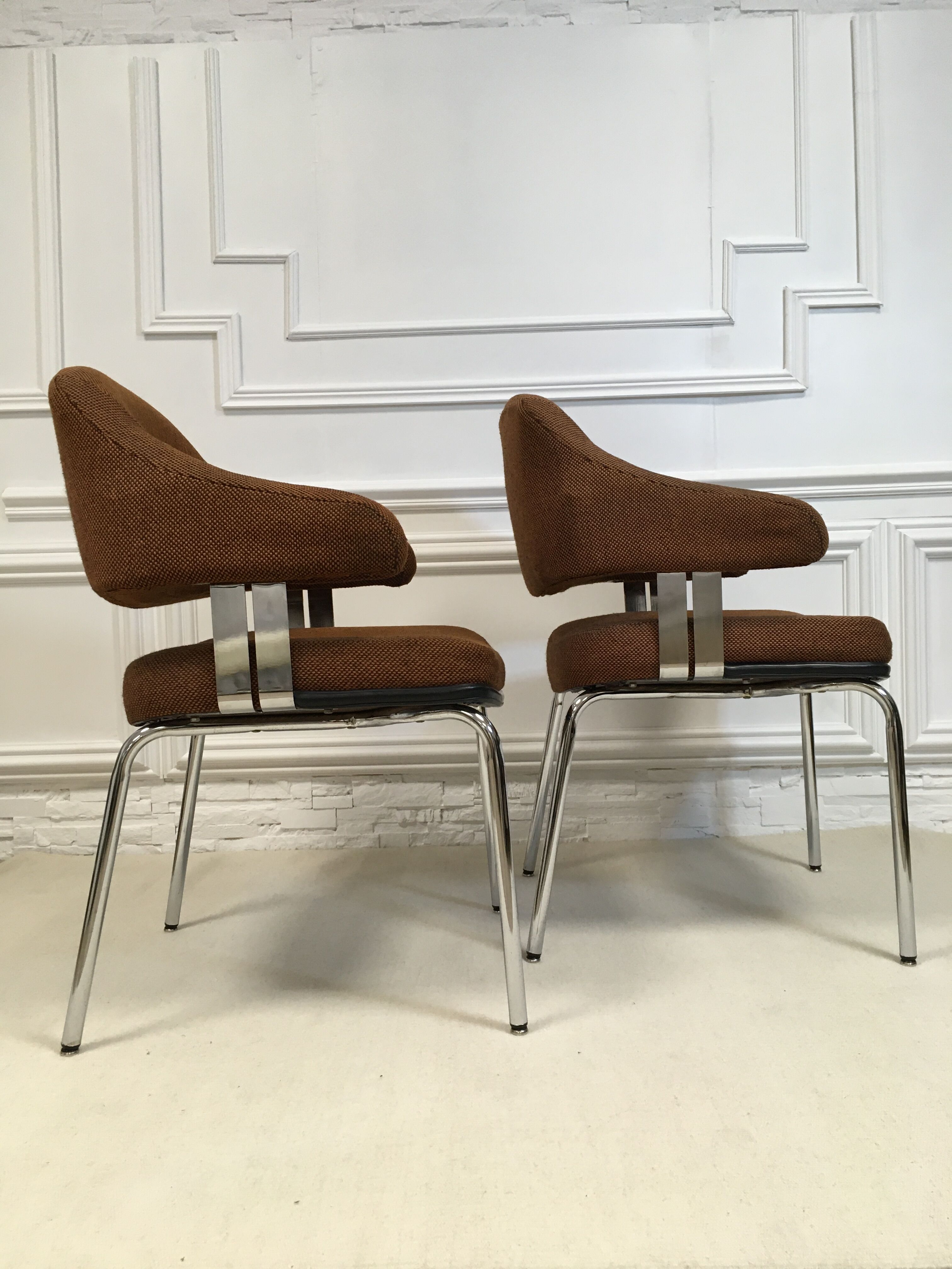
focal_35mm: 29
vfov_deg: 61.7
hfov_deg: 48.2
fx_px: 1063
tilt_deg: -1.5
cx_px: 476
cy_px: 634
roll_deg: +0.6
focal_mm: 4.15
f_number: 2.2
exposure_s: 1/33
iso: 50
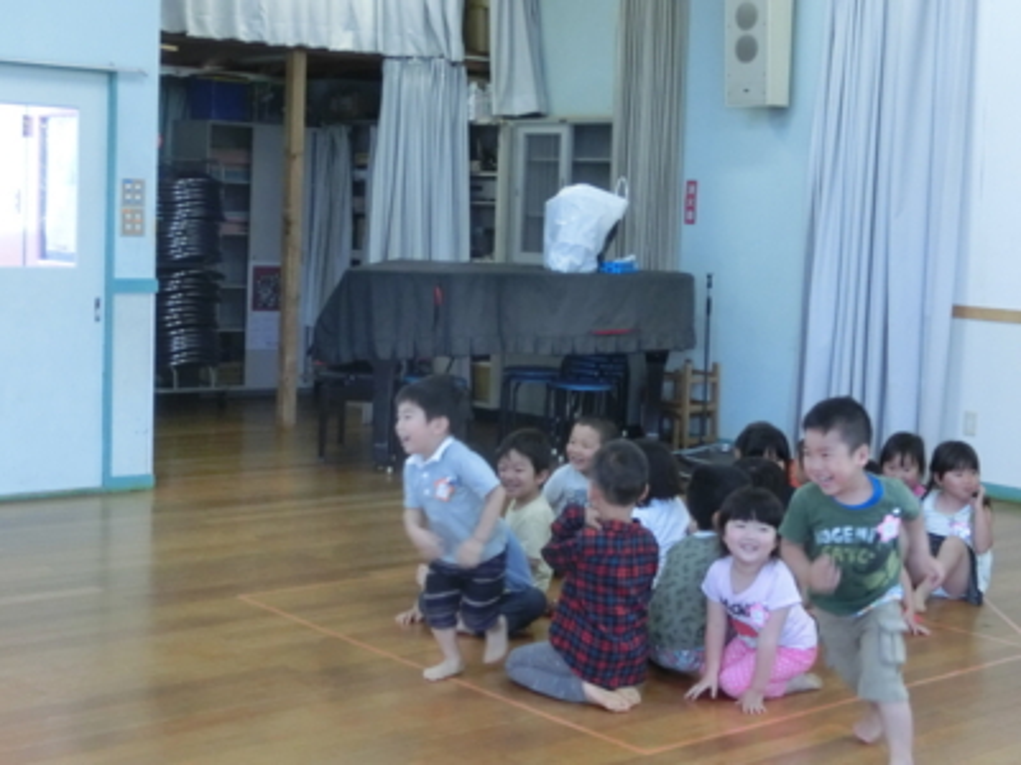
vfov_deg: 25.7
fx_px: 1681
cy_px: 382
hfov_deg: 33.8
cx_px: 510
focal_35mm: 57
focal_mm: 10.11
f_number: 4.5
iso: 800
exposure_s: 1/80
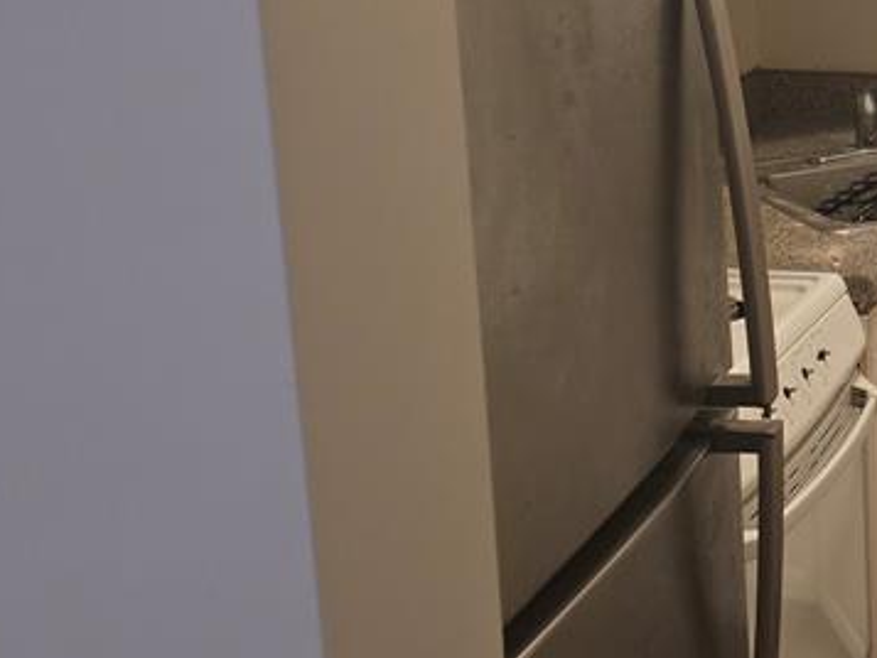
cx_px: 1066
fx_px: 1673
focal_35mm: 66
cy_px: 147
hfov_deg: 26.1
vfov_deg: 22.0
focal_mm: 6.3
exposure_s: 1/120
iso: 400
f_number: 1.7
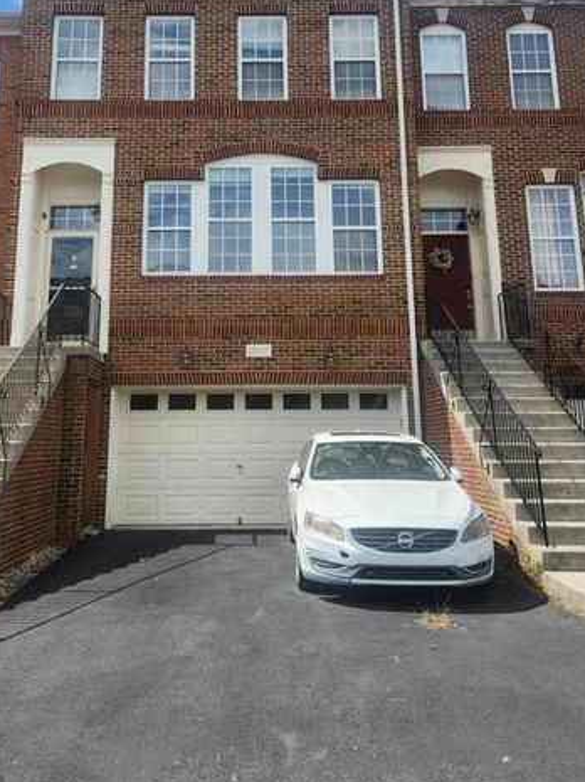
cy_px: 275
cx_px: 242
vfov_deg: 54.5
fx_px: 745
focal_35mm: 33
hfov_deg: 42.7
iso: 20
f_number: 1.8
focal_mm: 5.4
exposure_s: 1/1242
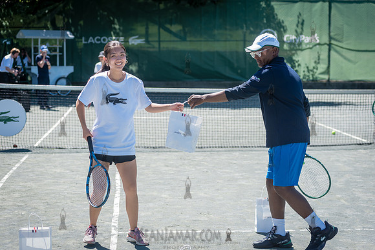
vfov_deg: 17.0
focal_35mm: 80
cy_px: 125
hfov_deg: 25.2
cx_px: 188
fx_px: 839
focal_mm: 80
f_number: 4
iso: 200
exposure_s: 1/500
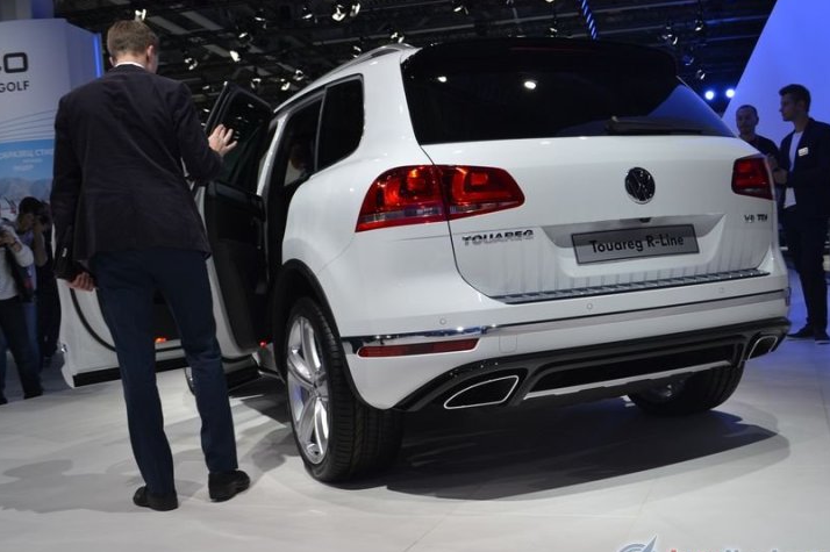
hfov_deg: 51.9
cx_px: 443
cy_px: 300
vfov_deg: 35.9
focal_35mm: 37
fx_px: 852
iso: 180
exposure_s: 1/125
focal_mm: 22
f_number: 5.6
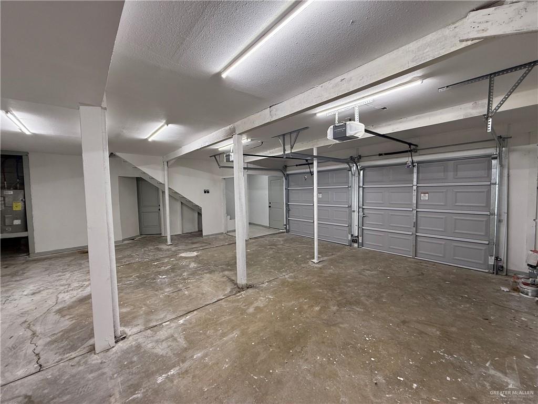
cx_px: 269
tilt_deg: -3.1
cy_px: 202
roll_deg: +1.0
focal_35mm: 14
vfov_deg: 85.7
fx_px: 218
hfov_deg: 102.1
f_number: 2.2
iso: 160
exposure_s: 1/120
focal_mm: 2.22
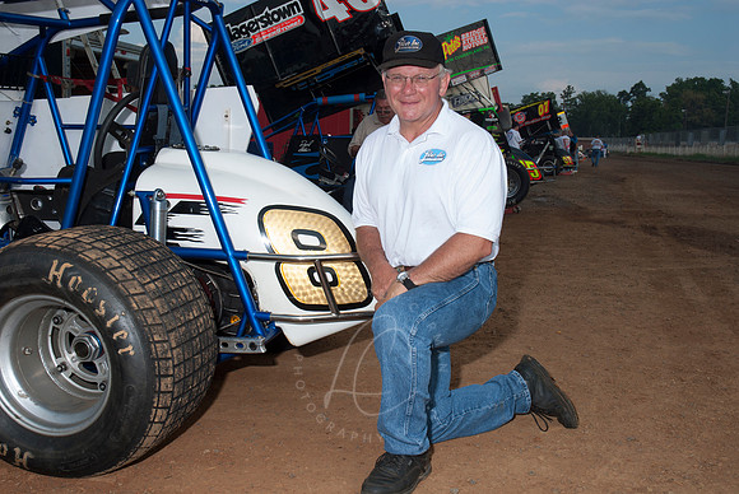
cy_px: 247
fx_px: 771
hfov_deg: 51.2
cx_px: 370
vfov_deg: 35.6
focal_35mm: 38
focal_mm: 25
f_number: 7.1
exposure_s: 1/250
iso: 100
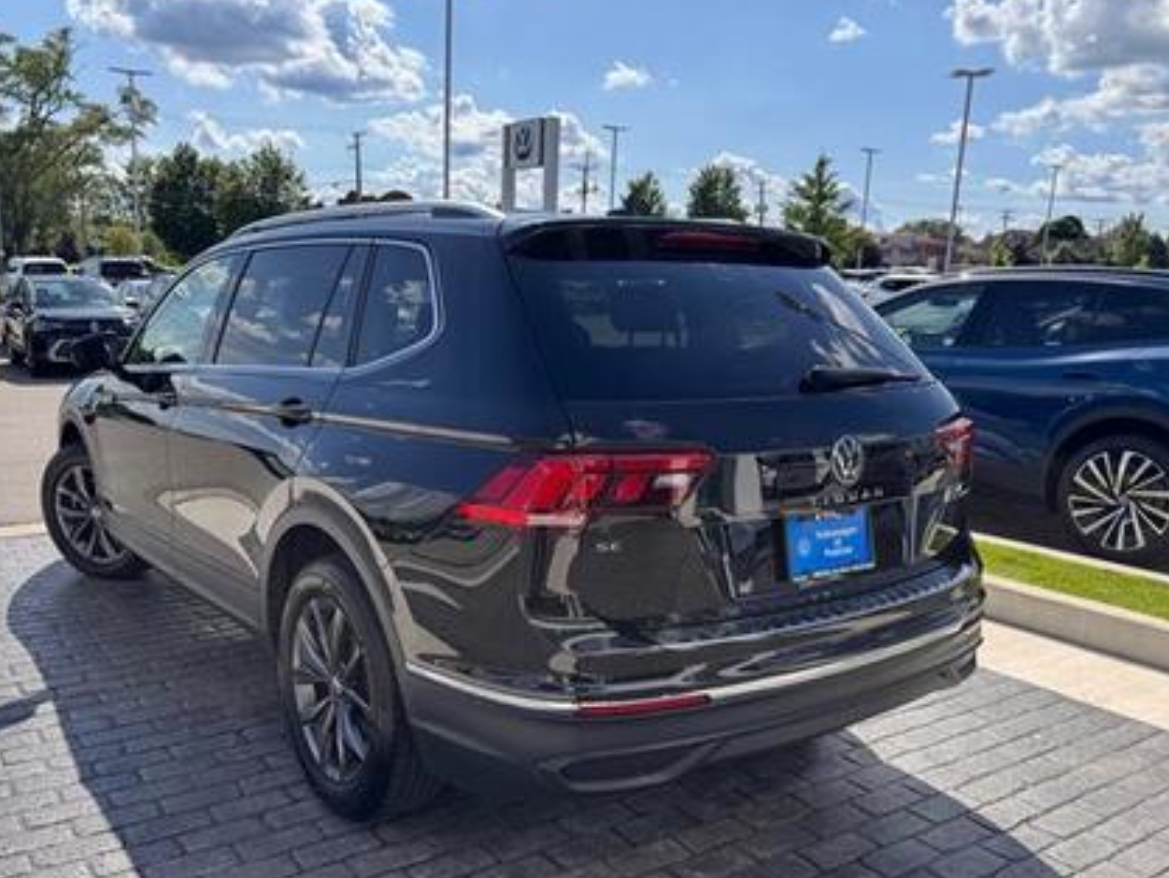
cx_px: 491
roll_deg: -1.4
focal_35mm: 29
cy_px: 497
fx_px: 980
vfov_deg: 48.1
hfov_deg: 61.3
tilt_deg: -12.5
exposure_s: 1/4049
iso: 80
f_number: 1.78
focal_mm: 6.76
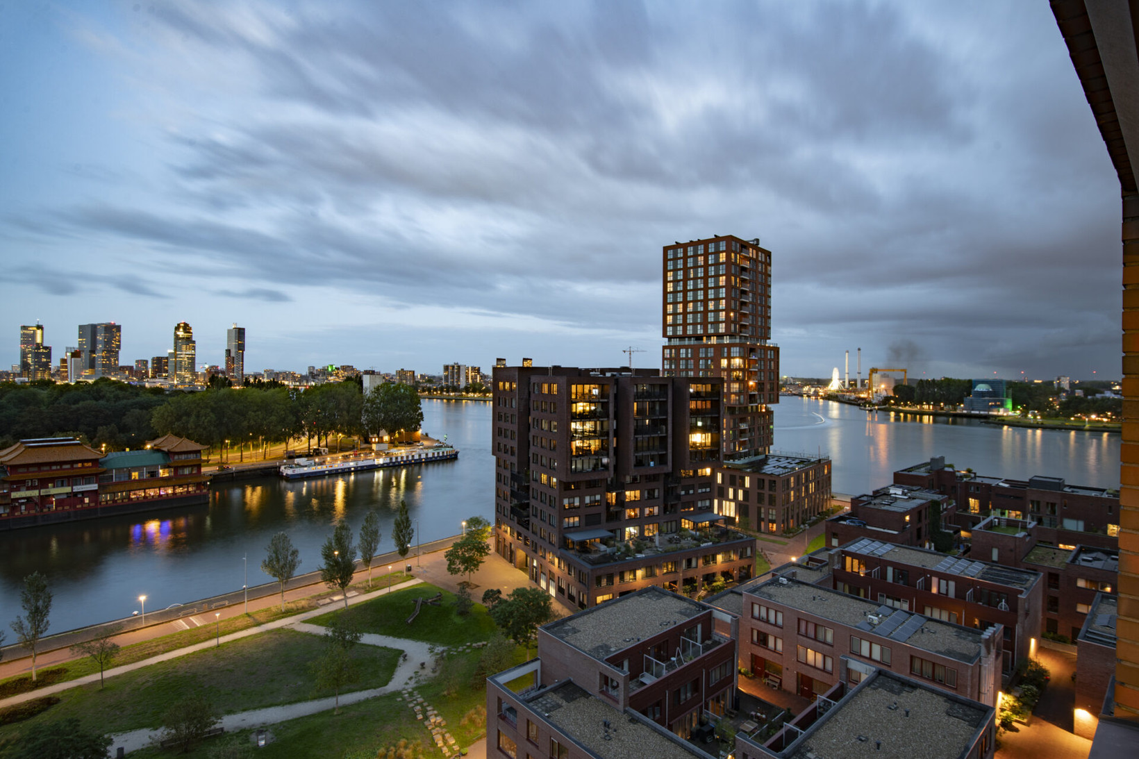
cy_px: 380
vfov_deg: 67.4
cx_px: 570
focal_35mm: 18
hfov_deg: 90.0
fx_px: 569
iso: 80
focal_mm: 18
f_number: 9
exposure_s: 13
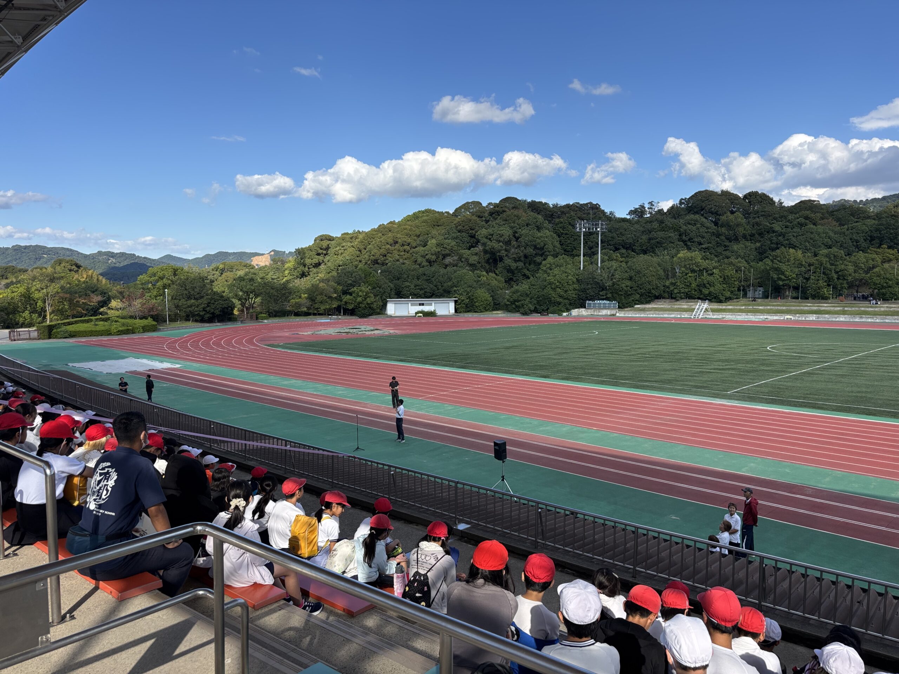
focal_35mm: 26
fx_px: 675
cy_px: 337
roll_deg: +0.0
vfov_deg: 53.1
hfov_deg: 67.3
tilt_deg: -5.5
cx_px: 450
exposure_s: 1/2451
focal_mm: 5.96
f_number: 1.6
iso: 50
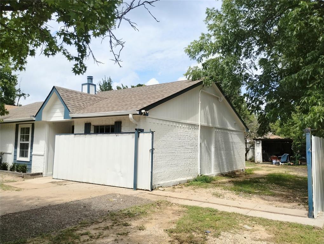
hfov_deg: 63.4
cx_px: 162
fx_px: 262
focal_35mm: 28
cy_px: 122
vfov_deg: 49.9
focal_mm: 4.27
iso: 100
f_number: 1.8
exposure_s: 1/630
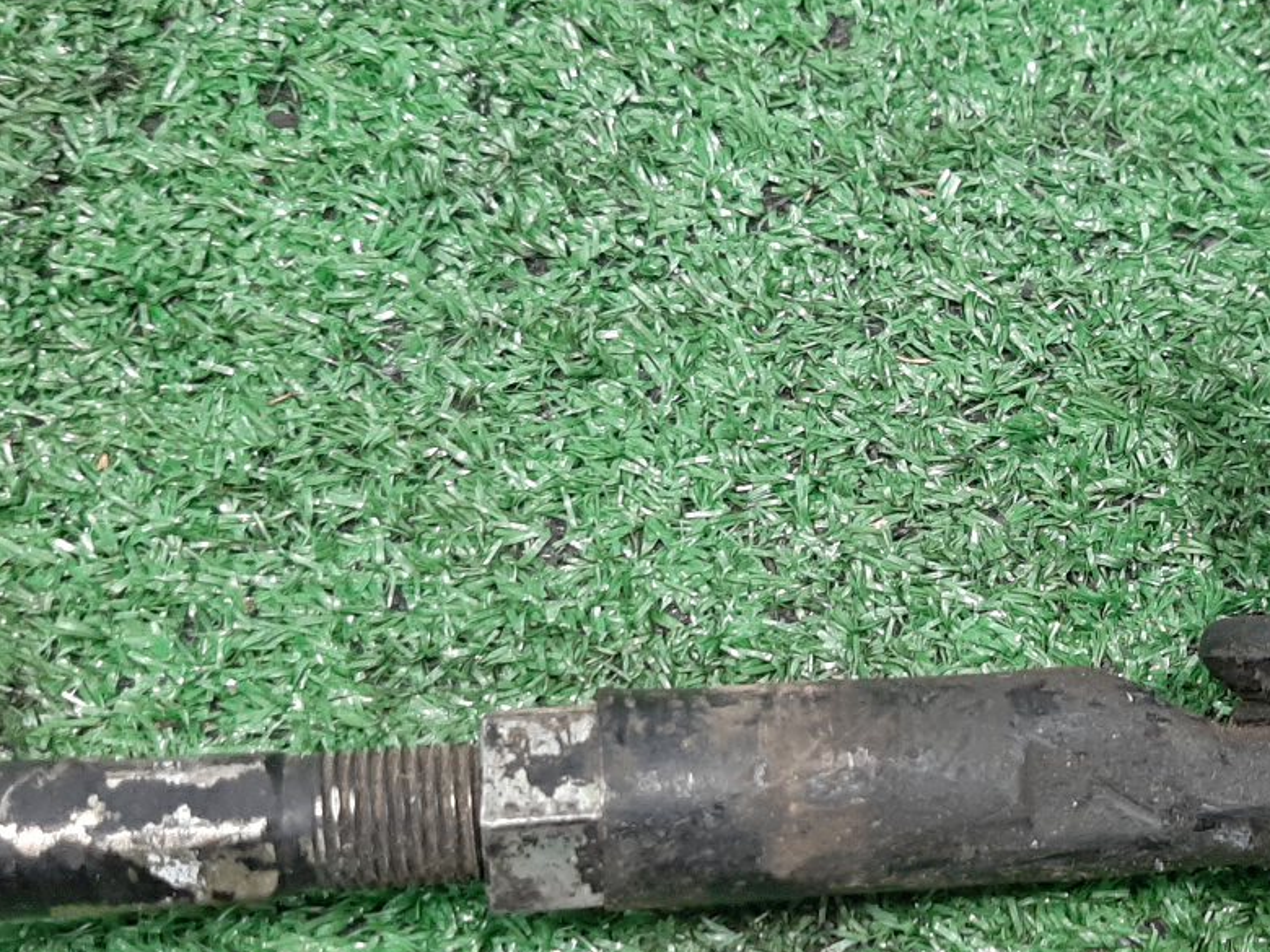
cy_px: 604
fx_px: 1761
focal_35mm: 48
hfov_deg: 38.7
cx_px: 936
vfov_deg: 30.1
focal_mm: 3.93
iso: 182
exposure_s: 1/25
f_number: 1.7
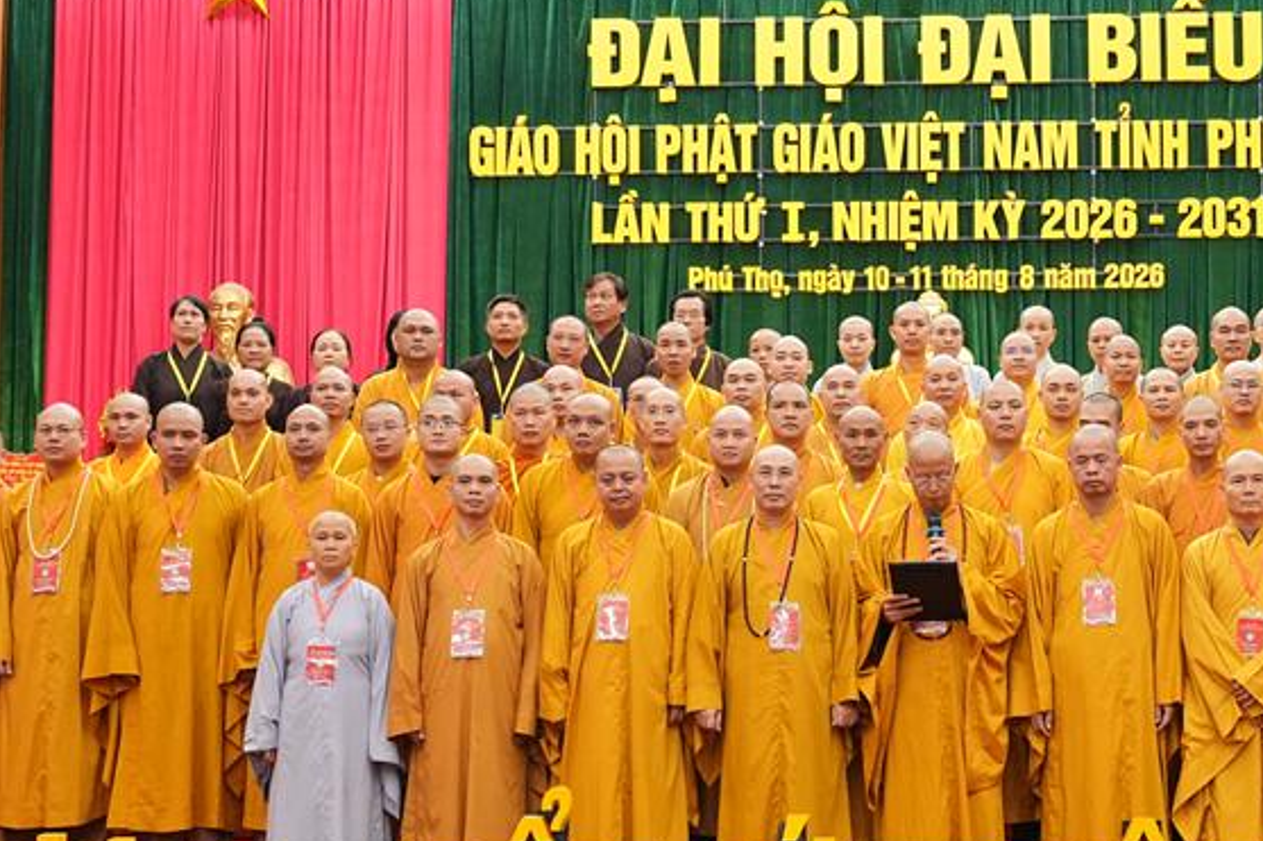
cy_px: 456
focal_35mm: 69
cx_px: 923
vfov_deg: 19.7
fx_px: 2420
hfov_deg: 28.9
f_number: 4.5
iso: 2500
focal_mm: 32
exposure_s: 1/100
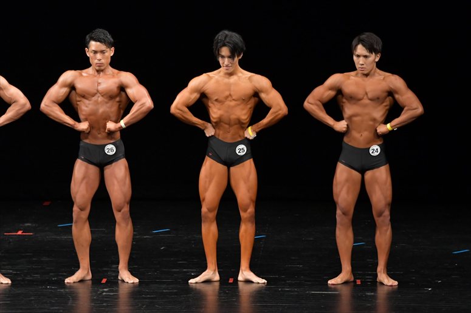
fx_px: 3335
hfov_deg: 8.1
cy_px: 156
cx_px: 236
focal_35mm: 255
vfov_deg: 5.4
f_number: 5.6
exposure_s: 1/400
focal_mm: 170
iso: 3200
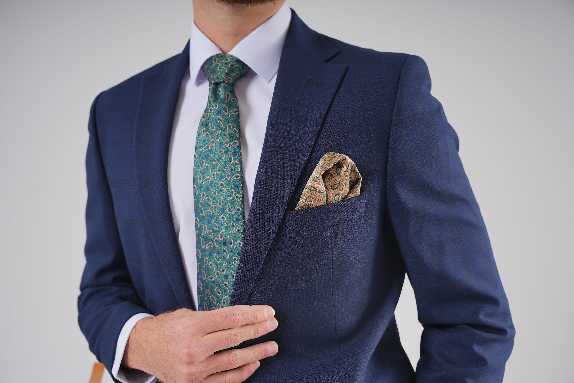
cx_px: 282
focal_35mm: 42
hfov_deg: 46.2
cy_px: 194
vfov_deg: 31.7
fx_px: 673
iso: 100
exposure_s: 1/200
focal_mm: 41.2
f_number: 5
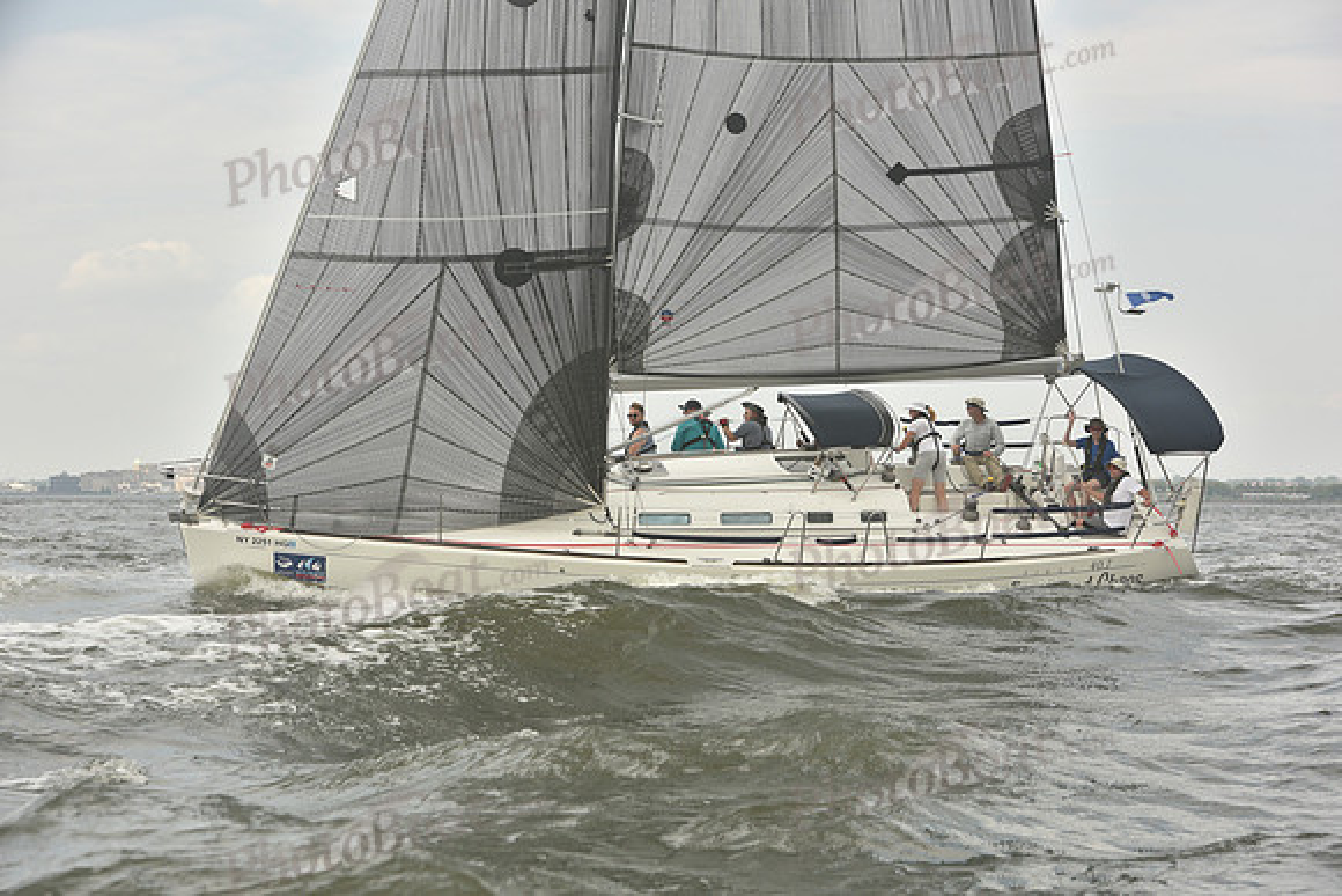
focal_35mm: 70
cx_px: 671
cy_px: 448
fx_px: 2610
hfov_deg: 28.8
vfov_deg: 19.5
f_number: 7.1
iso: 250
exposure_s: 1/800
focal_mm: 70
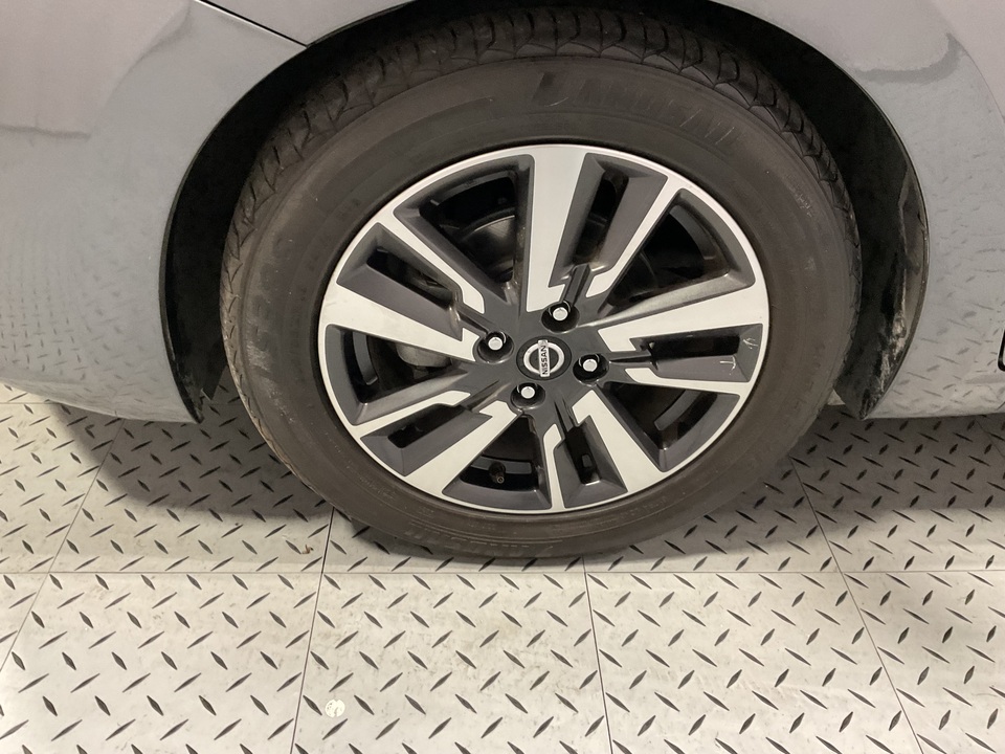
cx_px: 502
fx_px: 842
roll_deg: -4.0
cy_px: 377
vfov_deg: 48.2
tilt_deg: -37.5
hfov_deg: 61.7
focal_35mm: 29
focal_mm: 3
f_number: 1.8
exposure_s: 1/60
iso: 160
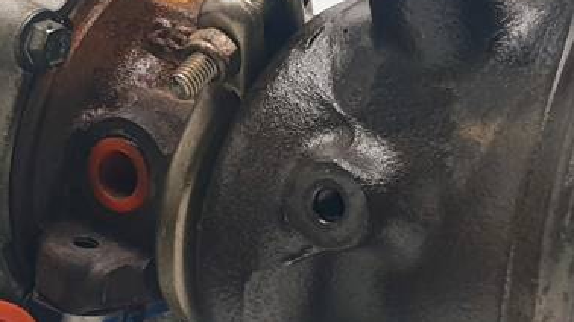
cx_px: 313
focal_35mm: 108
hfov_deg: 19.8
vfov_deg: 11.2
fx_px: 1643
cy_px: 263
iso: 50
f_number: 2.4
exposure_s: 1/251
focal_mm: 4.3
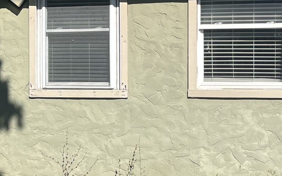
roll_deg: +0.0
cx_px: 83
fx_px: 730
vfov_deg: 13.8
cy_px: 68
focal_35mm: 95
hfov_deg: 21.7
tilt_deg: +0.3
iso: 50
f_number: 1.6
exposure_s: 1/3521
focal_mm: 5.1
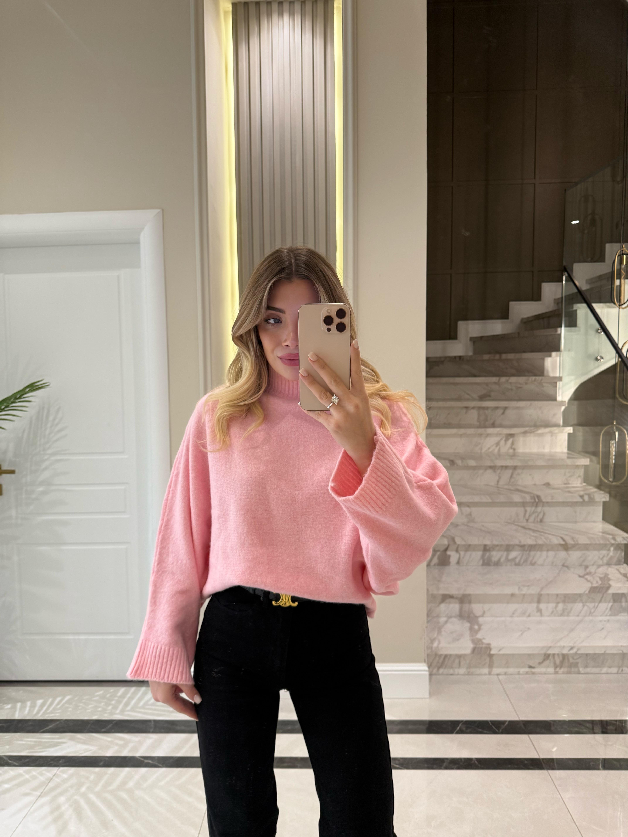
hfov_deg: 56.8
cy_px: 418
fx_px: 581
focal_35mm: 24
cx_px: 314
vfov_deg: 71.6
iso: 160
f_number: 1.78
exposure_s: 1/50
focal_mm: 6.76
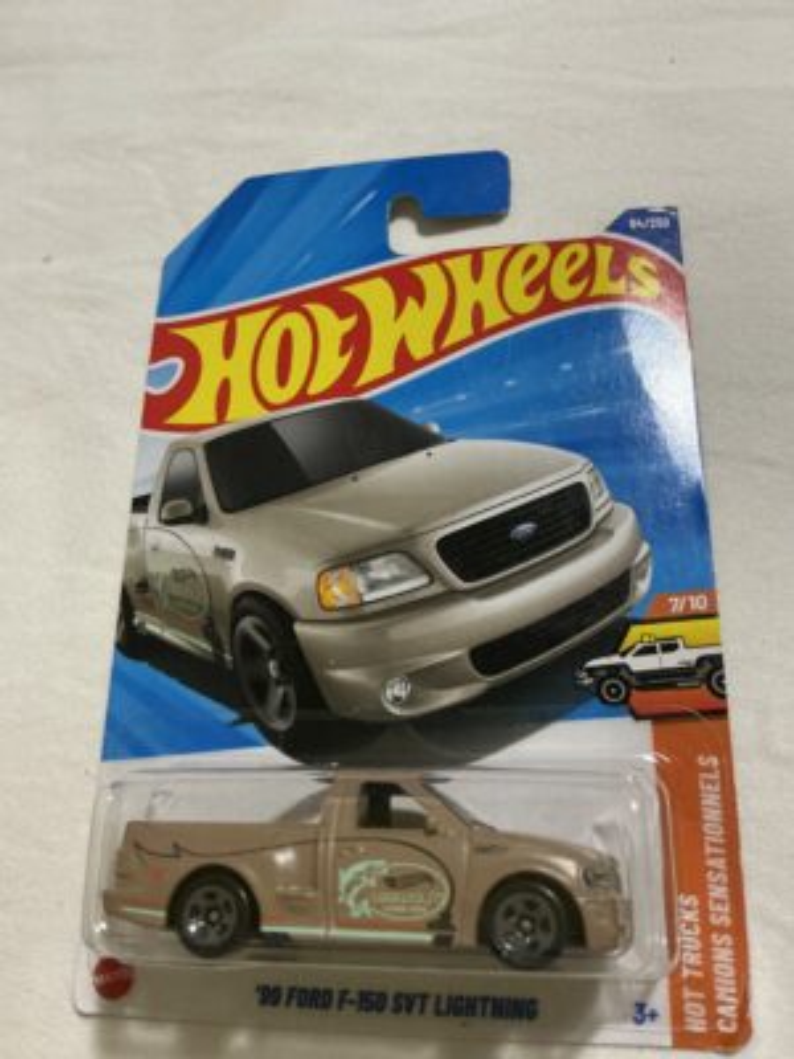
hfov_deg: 48.2
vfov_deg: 61.7
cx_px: 397
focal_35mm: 29
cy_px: 530
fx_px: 887
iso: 320
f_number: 1.8
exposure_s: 1/30
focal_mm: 3
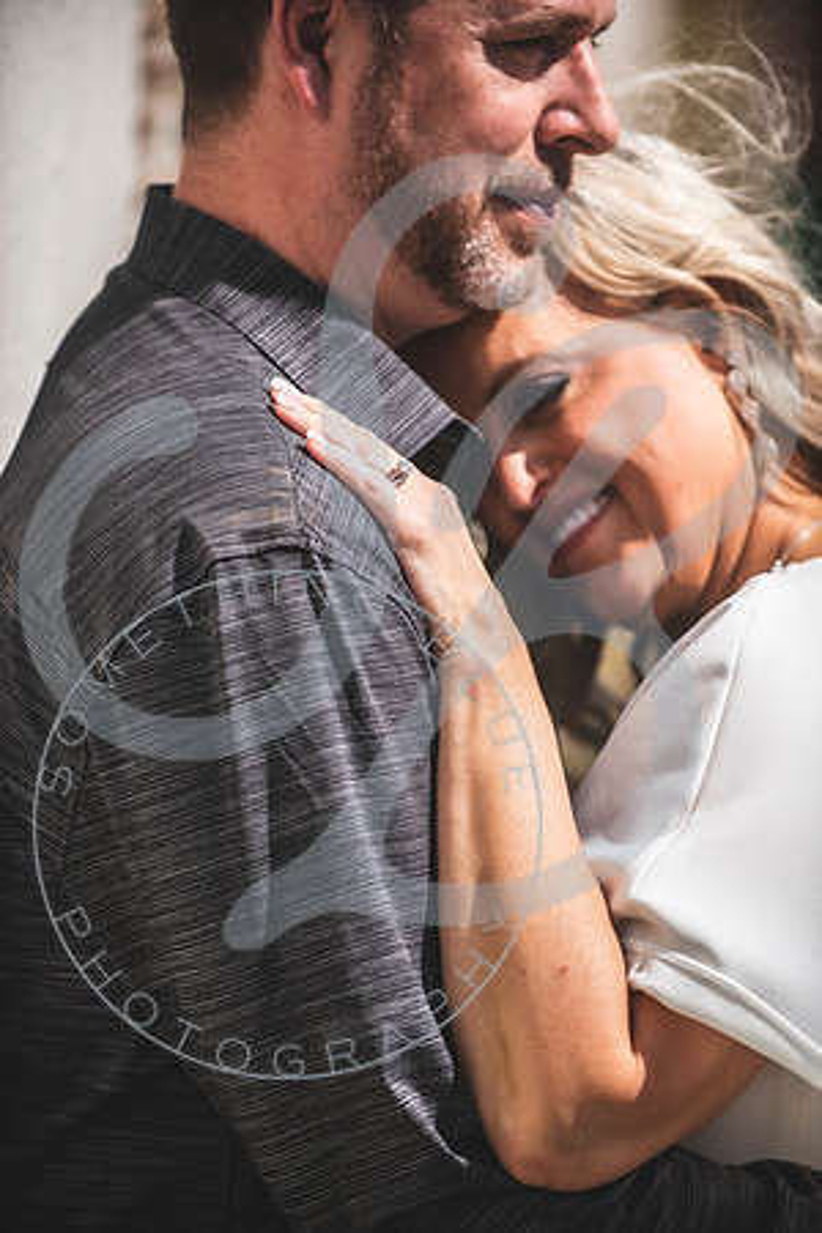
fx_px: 6849
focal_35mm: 200
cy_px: 616
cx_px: 411
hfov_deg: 6.9
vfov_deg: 10.3
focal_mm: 200
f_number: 2.8
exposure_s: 1/4000
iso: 100
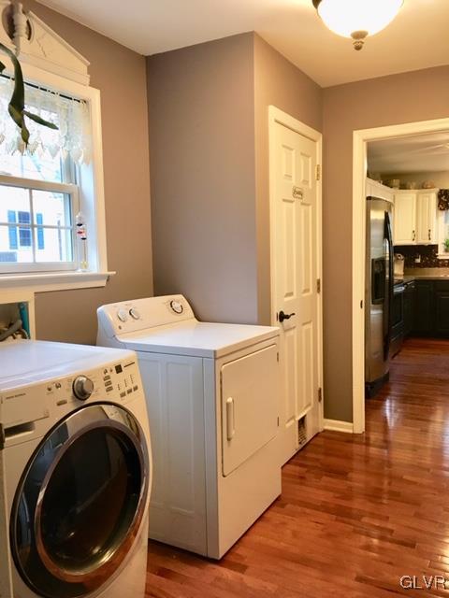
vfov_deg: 61.7
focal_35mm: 29
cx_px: 224
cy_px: 299
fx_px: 502
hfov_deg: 48.2
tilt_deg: -5.9
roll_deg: +0.9
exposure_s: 1/30
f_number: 2.2
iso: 100
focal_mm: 4.15
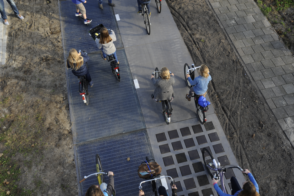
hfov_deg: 55.8
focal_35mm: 34
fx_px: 277
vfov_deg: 38.8
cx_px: 147
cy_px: 98
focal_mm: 34
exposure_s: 1/320
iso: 400
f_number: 7.1
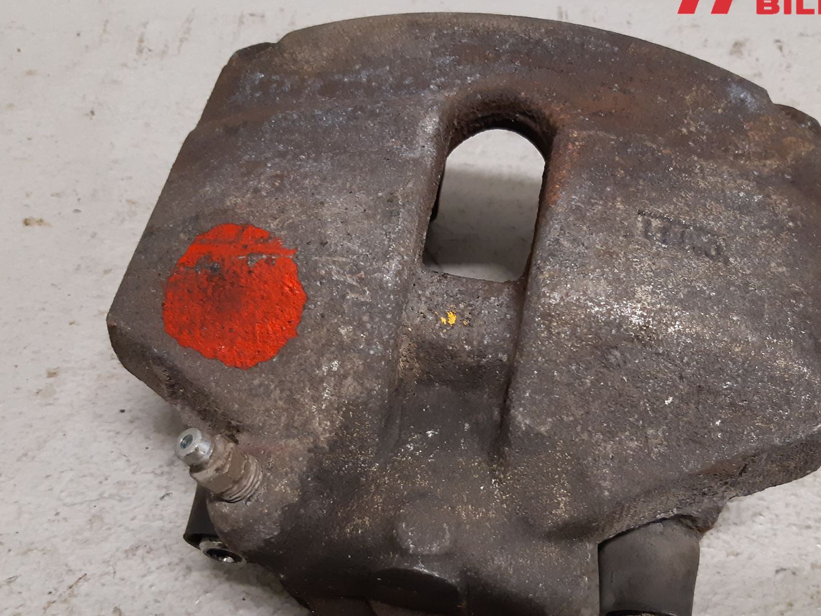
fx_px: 901
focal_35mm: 38
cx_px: 437
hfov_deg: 48.9
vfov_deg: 37.6
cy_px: 365
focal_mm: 3.93
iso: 250
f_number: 1.7
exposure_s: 1/50
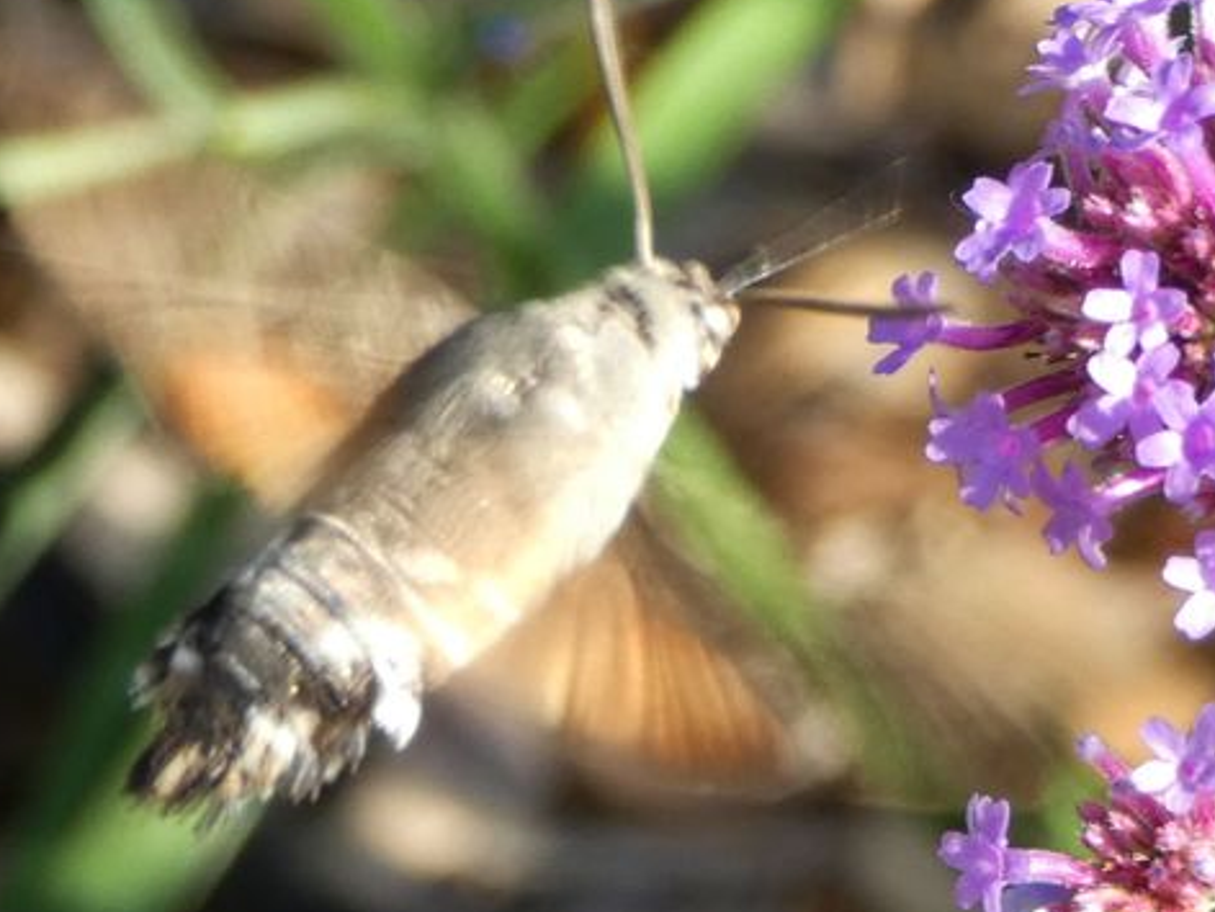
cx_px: 686
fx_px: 7932
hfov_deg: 8.8
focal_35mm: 226
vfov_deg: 6.6
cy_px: 456
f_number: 5.2
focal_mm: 22.4
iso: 160
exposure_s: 1/80
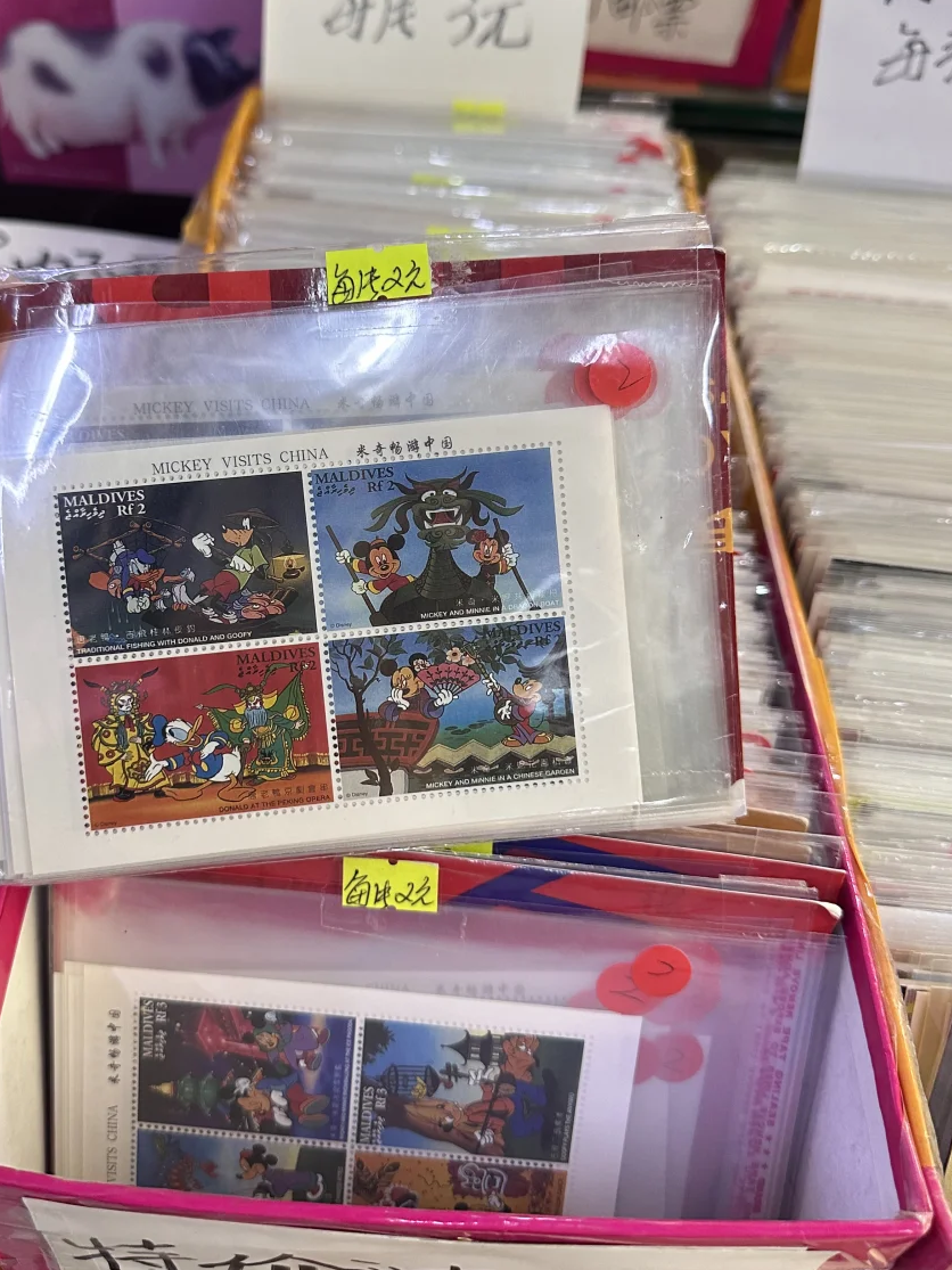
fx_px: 1137
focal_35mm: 31
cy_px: 551
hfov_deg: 45.2
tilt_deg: -45.4
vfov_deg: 58.2
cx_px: 385
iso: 250
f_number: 1.78
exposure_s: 1/60
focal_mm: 6.86
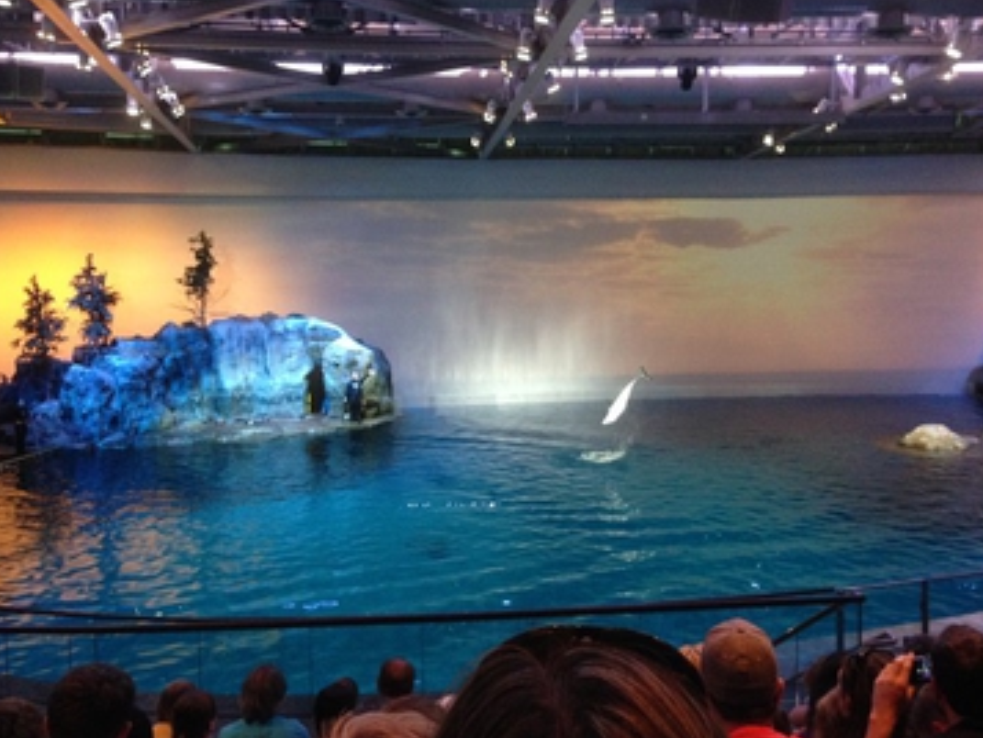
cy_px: 341
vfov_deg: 38.7
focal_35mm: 37
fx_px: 1051
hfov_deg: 50.1
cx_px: 534
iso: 320
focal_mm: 4.12
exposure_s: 1/20
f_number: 2.4
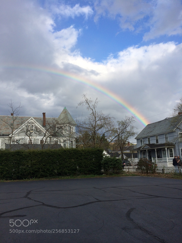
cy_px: 122
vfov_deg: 60.0
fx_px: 210
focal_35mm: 30
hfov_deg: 46.8
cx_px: 91
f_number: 2.2
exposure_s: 1/1080
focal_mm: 4.12
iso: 32
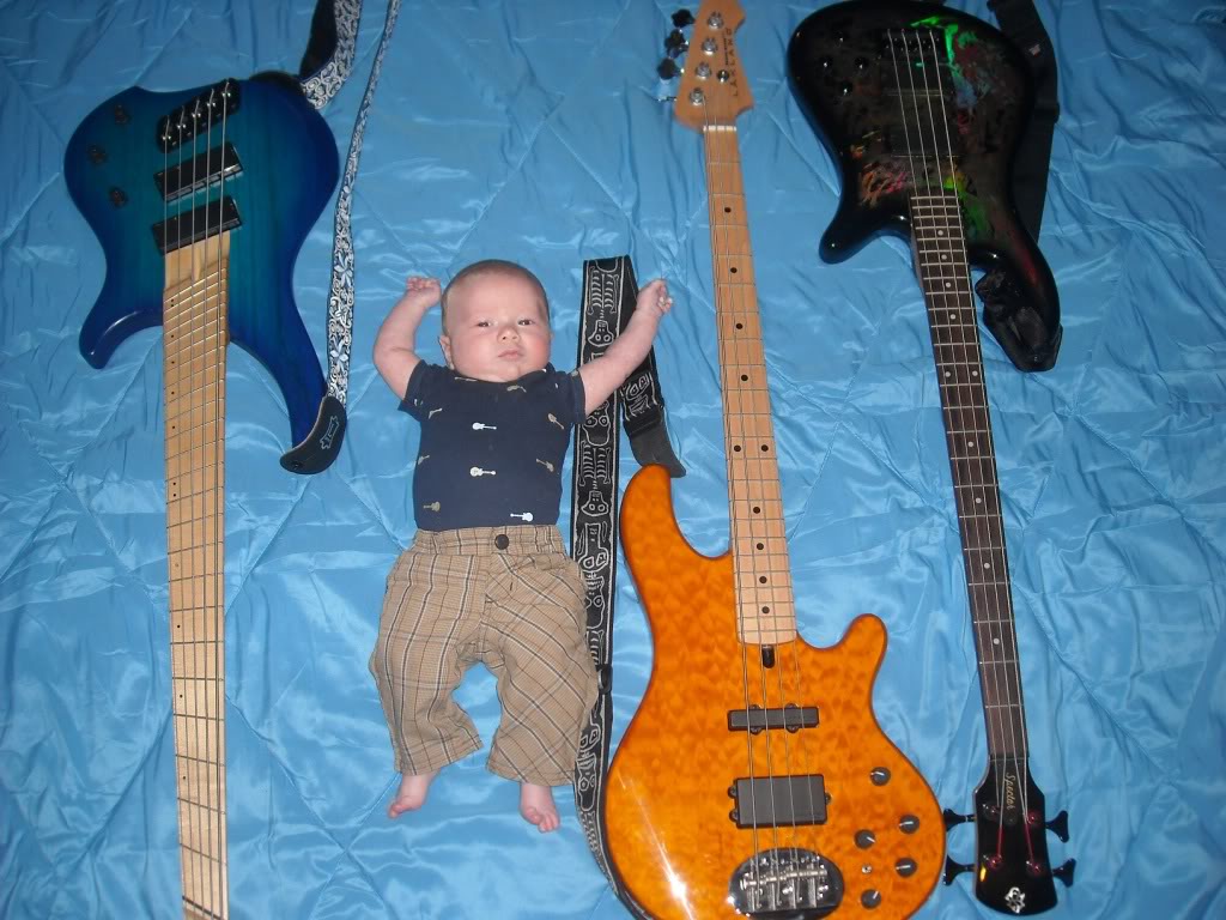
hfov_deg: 52.6
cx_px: 613
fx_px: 1240
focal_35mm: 35
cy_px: 460
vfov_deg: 40.7
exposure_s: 1/60
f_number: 2.8
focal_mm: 5.7
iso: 100
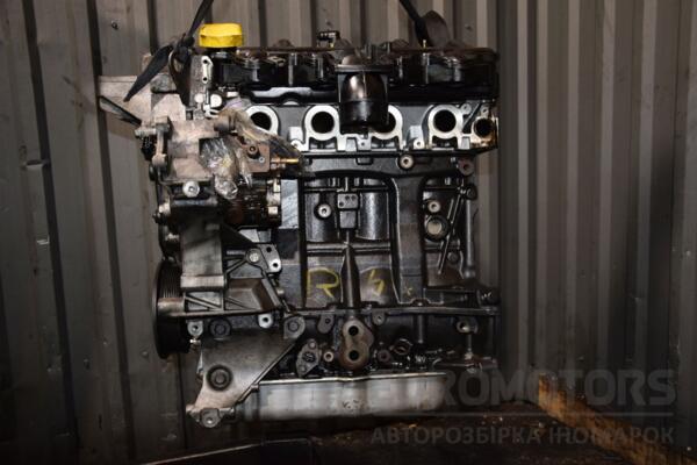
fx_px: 697
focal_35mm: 36
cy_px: 232
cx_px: 348
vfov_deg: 36.9
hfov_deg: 53.1
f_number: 5
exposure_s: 1/60
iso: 800
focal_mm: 24
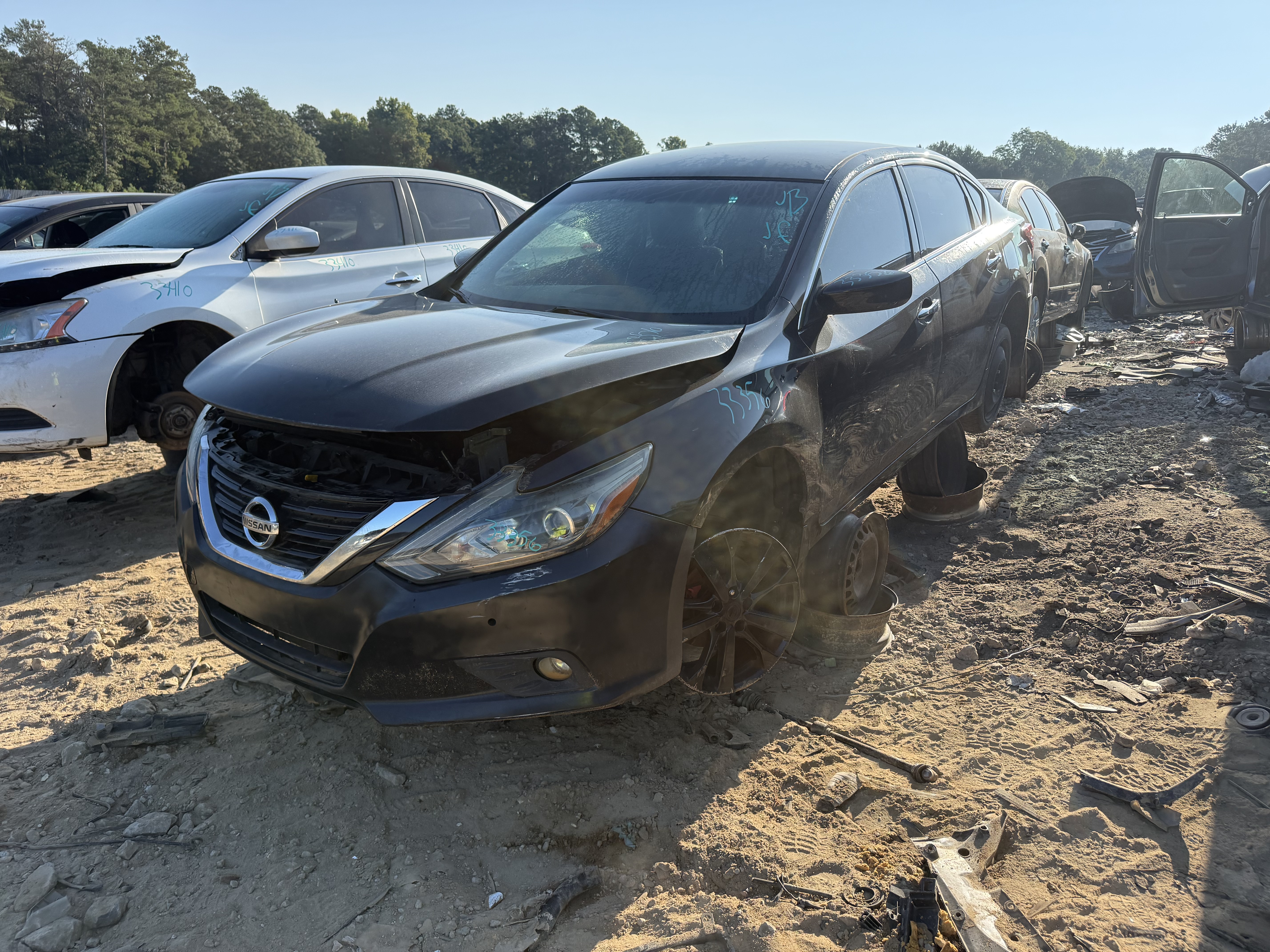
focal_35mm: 24
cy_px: 476
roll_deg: -0.8
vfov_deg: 56.8
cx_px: 635
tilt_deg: -14.9
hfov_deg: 71.6
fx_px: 881
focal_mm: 6.76
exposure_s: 1/2445
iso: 100
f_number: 1.78
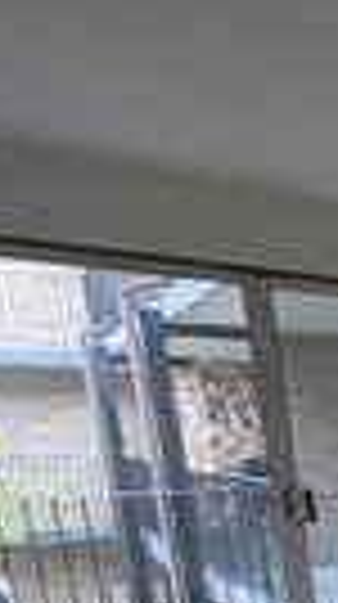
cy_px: 562
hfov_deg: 14.1
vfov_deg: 41.3
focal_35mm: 45
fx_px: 720
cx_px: 863
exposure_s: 1/137
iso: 160
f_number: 2.2
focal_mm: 1.95
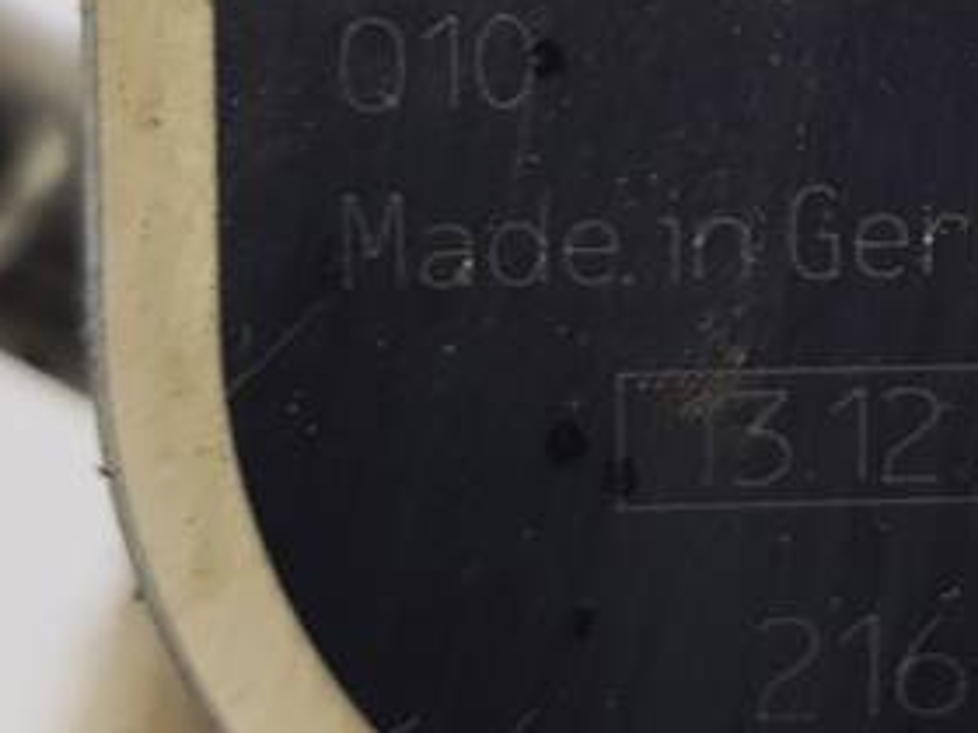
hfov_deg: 20.2
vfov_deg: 15.1
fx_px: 2684
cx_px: 880
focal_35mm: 95
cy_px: -101
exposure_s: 1/100
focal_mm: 4.2
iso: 50
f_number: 1.7
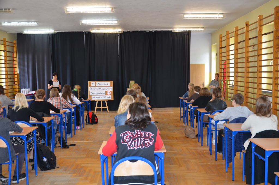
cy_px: 92
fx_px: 290
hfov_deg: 51.4
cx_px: 140
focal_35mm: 38
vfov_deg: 35.3
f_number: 4
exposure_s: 1/60
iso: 450
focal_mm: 25
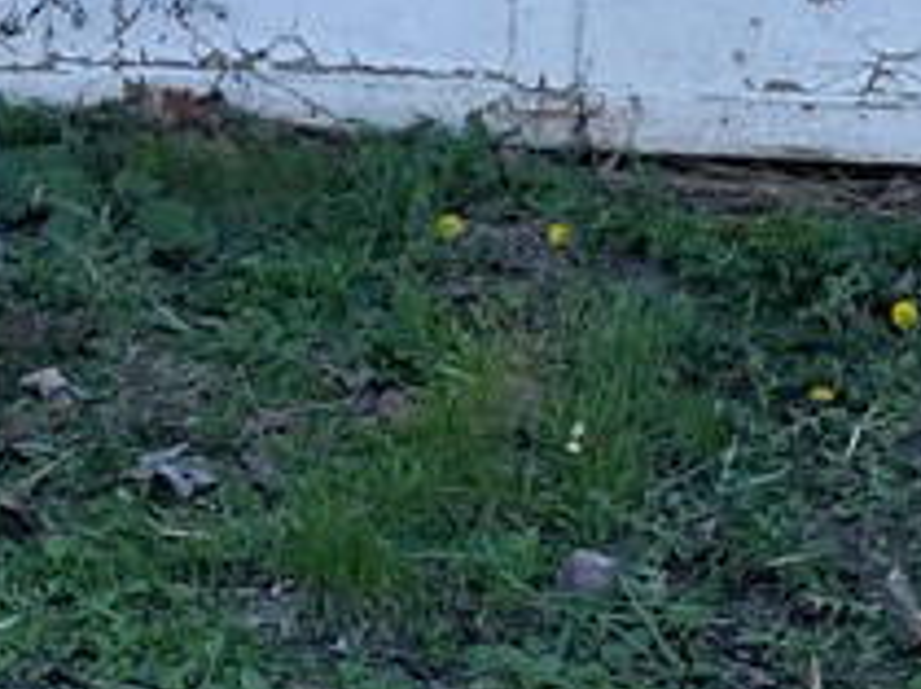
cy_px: -794
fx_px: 3375
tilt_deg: +0.7
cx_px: 539
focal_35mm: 127
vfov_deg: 10.5
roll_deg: -0.7
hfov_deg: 15.5
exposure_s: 1/849
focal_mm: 4.2
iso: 32
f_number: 1.6
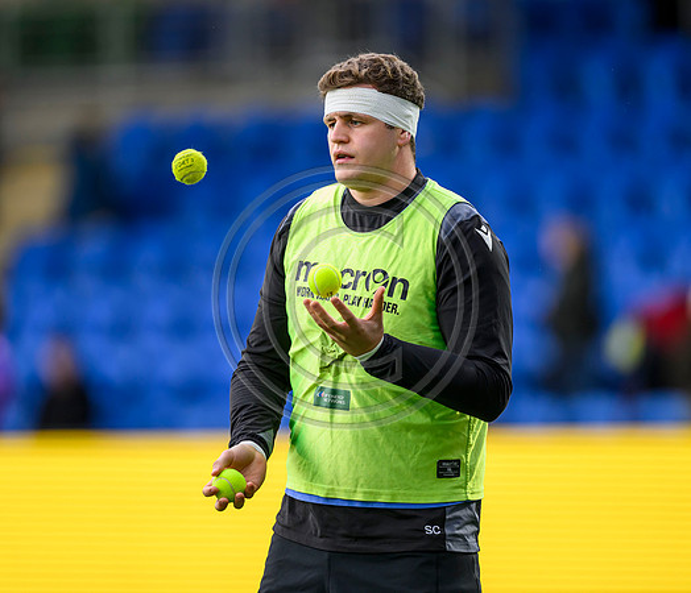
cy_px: 297
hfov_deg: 3.9
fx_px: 10026
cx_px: 338
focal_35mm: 476
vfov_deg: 3.4
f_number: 3.2
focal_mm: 400
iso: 1600
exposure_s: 1/1250
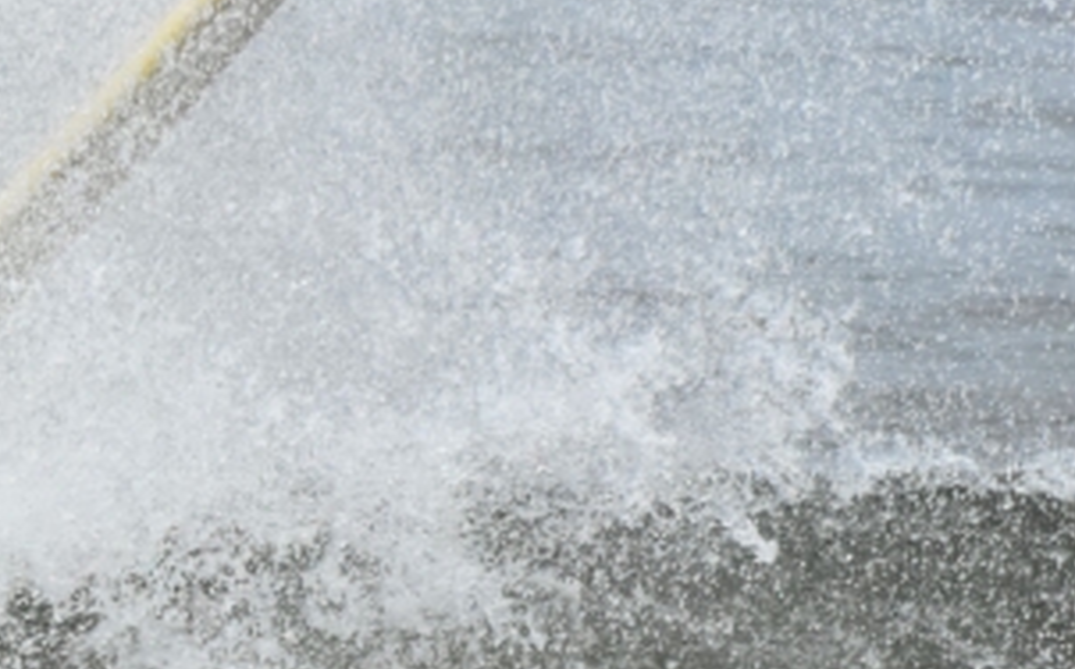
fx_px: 45565
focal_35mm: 1557
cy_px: 352
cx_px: -377
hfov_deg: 1.4
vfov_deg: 0.8
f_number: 8
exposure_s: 1/3200
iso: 2500
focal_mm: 300
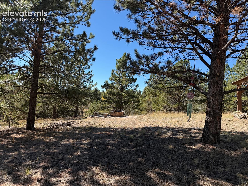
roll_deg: -5.0
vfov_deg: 56.8
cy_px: 93
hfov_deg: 71.6
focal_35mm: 24
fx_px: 172
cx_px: 124
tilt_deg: +1.2
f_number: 1.78
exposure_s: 1/1901
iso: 100
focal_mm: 6.76
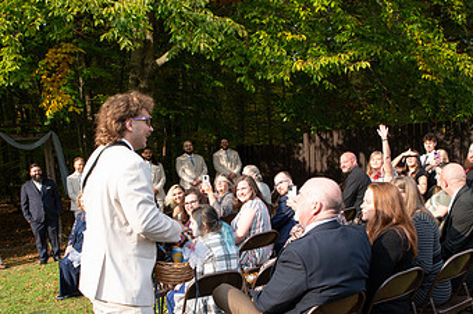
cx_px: 250
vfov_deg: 31.7
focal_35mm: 41
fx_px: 538
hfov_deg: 47.4
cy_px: 250
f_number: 8
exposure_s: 1/200
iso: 400
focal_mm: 24
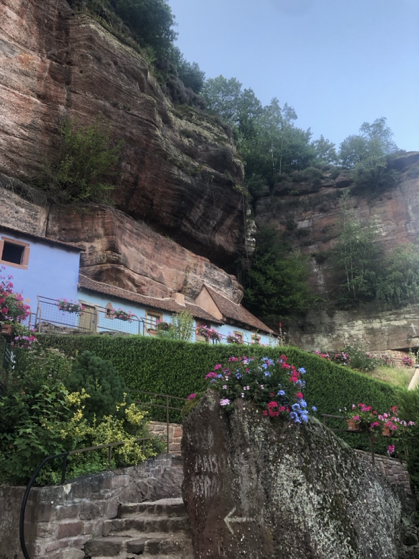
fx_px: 452
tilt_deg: +24.5
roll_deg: +1.5
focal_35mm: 28
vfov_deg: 63.4
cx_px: 210
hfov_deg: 49.7
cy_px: 280
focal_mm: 3.99
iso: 64
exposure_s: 1/120
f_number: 1.8
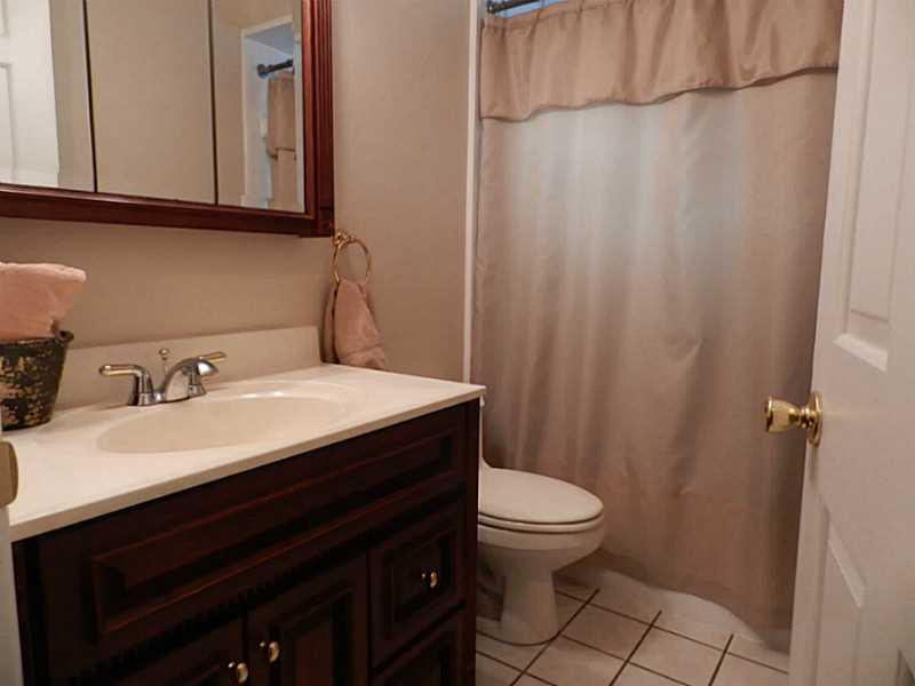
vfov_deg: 58.9
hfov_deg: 73.9
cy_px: 343
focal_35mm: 23
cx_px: 458
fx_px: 608
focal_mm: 4
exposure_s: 1/30
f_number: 3.4
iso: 400
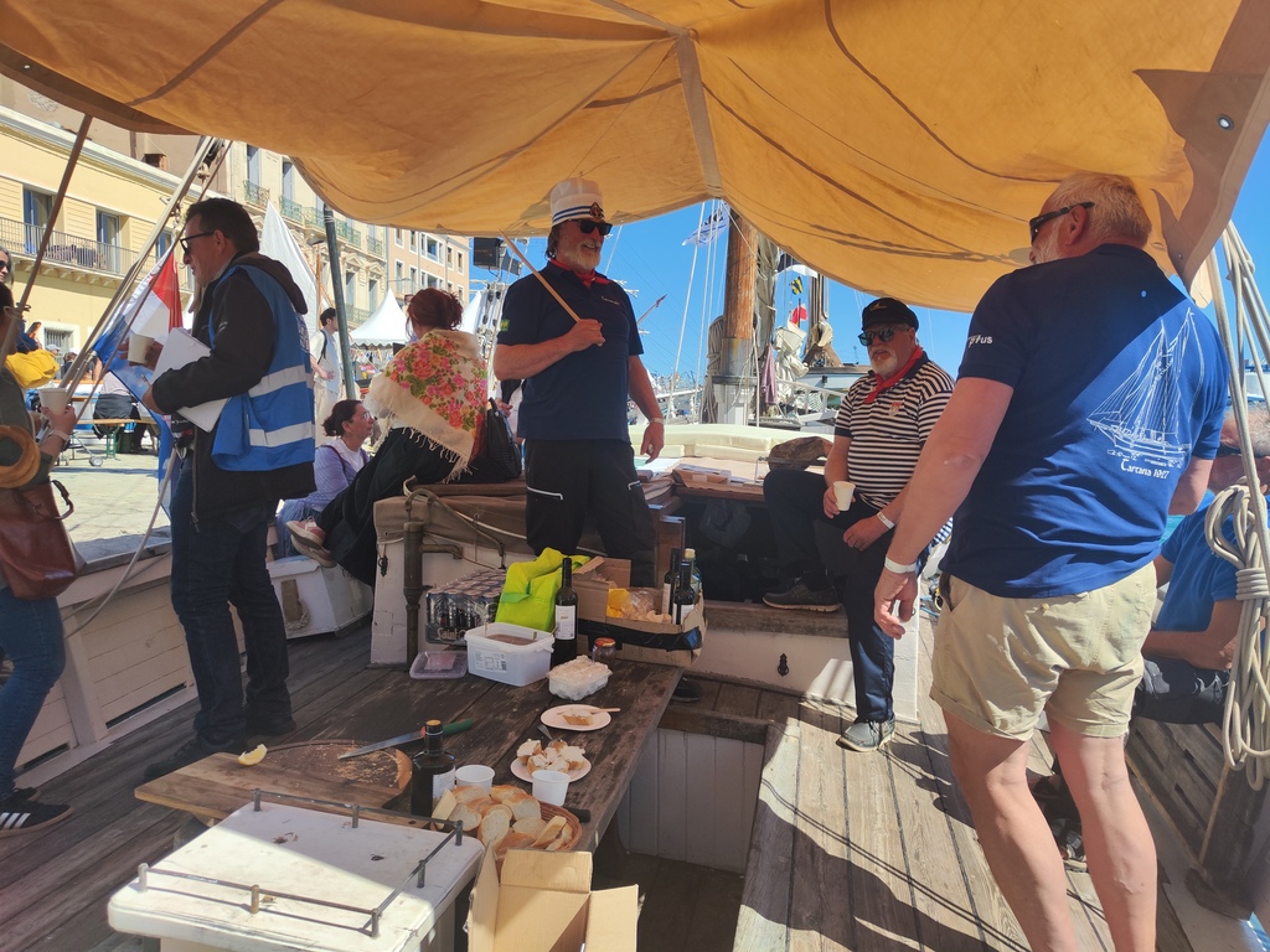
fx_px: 881
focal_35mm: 24
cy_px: 476
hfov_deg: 71.6
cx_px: 635
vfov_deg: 56.8
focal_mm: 5.59
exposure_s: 1/2805
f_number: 1.88
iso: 50
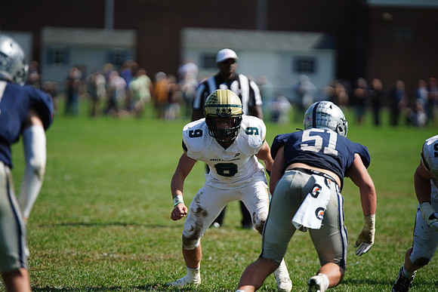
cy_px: 146
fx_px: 3651
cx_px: 219
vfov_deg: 4.6
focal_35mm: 300
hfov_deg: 6.9
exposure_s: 1/5000
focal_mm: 300
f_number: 2.8
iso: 400
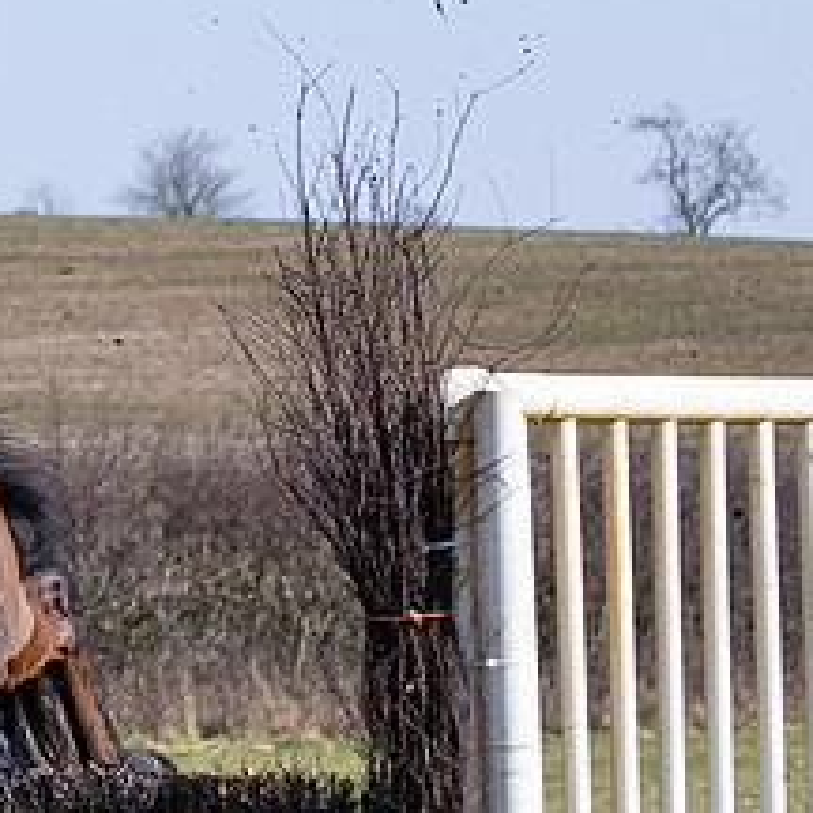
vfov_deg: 4.9
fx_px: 9433
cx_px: -1418
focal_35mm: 355
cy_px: 840
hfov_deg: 4.8
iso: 200
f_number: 4
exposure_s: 1/2500
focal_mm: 70
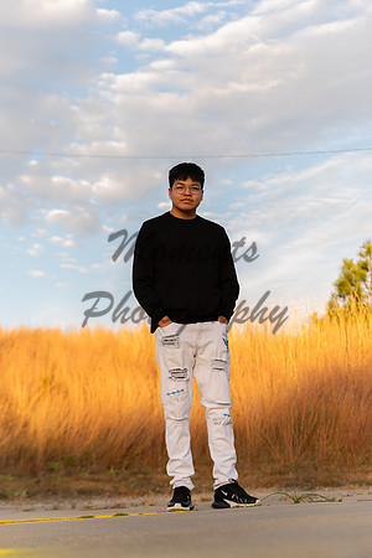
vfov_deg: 28.8
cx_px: 186
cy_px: 279
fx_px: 1085
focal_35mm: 70
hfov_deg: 19.5
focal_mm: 70
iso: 31
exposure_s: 1/125
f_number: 3.2
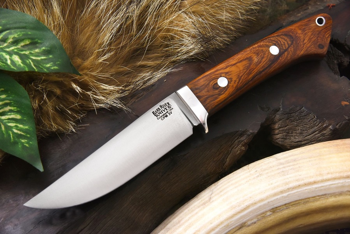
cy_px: 117
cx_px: 175
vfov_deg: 16.1
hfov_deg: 23.9
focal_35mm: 85
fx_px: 827
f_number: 13
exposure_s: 1/5
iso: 1000
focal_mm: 85
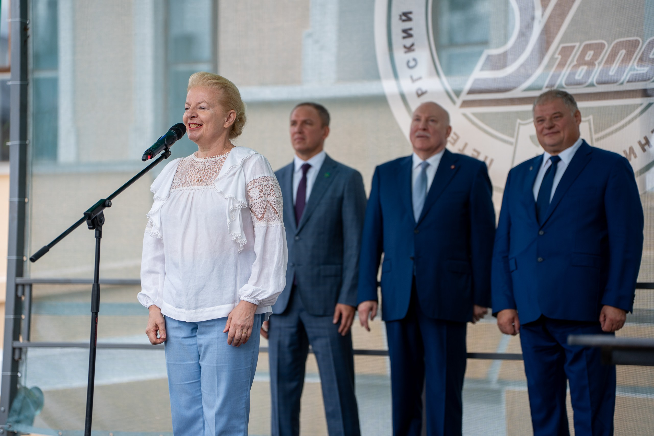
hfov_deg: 17.3
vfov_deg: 11.6
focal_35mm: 118
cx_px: 317
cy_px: 218
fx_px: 2150
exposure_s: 1/500
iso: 125
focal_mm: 113
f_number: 2.8
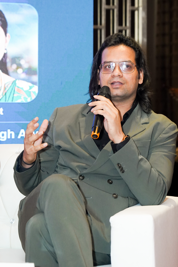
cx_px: 89
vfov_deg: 15.8
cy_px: 134
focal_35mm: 130
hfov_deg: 10.5
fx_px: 964
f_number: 4.5
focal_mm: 87
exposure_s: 1/200
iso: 2500
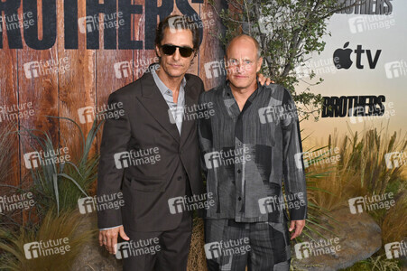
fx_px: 395
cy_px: 136
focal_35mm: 35
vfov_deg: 37.8
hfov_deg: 54.5
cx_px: 204
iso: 1000
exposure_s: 1/250
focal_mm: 35
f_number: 7.1
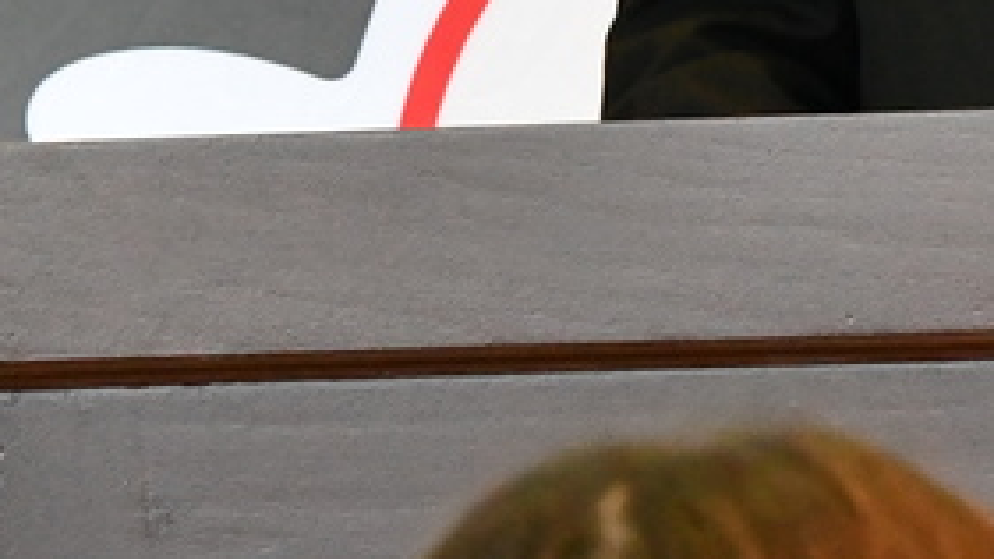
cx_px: 1238
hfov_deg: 4.2
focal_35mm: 516
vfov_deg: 2.4
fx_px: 13599
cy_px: -274
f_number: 9
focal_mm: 90
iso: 6400
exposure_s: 1/320
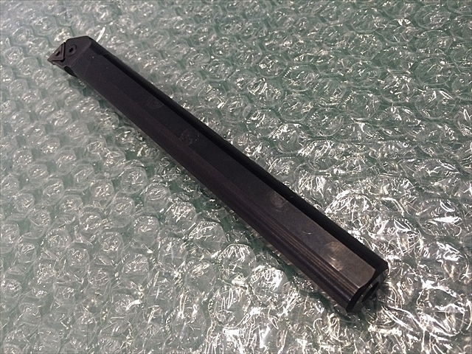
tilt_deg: -57.5
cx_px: 236
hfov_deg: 61.7
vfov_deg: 48.2
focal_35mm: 29
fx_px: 395
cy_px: 177
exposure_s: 1/30
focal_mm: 4.15
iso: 125
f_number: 2.2
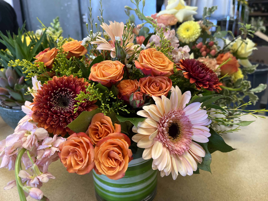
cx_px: 134
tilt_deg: -19.4
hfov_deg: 67.3
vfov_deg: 53.1
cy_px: 100
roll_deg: +2.1
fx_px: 201
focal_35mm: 26
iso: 64
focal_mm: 5.1
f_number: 1.6
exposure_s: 1/60
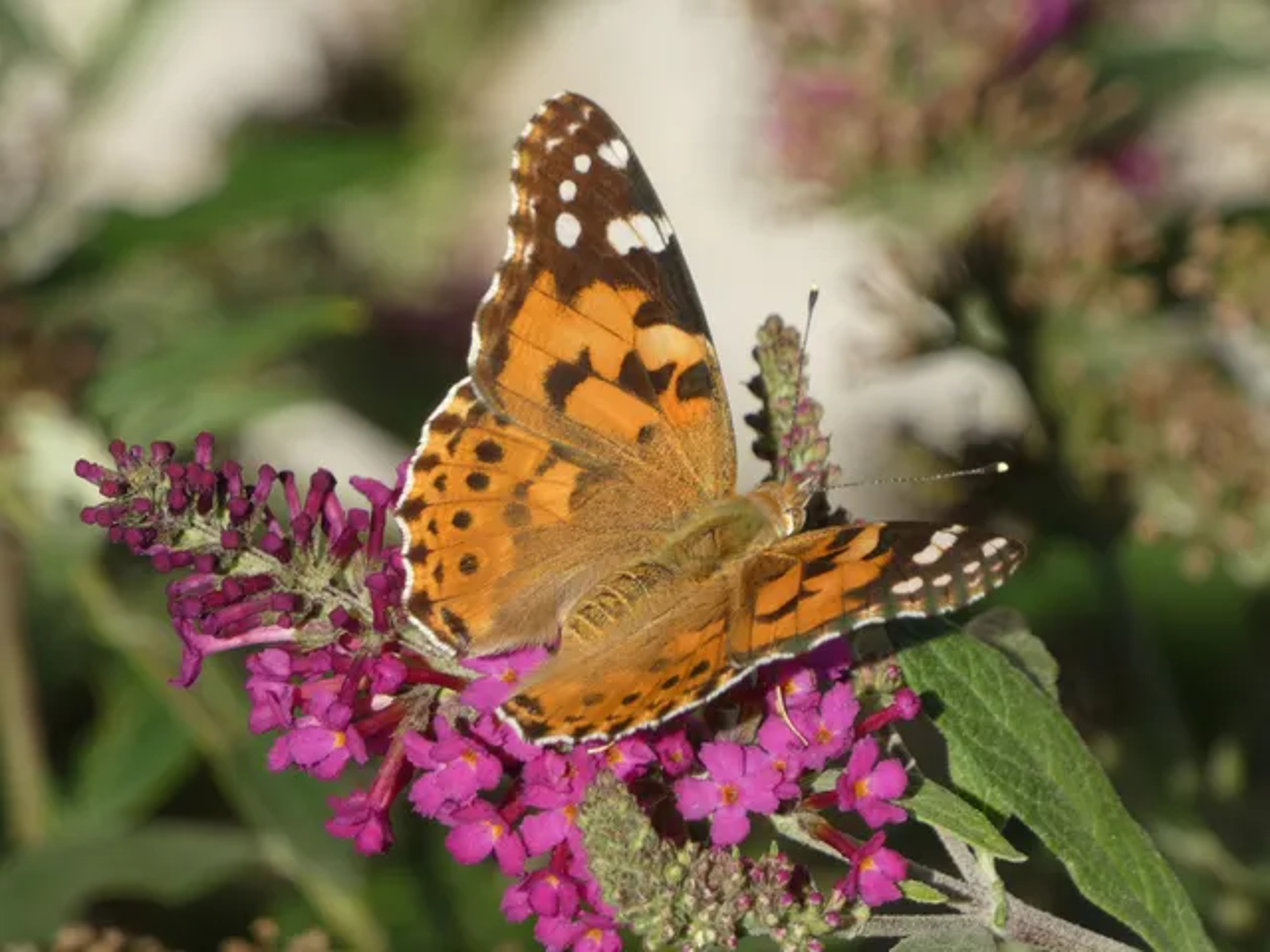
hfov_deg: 3.8
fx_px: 18894
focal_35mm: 515
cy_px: 476
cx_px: 635
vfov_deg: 2.9
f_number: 5.6
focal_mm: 92.3
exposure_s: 1/125
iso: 80
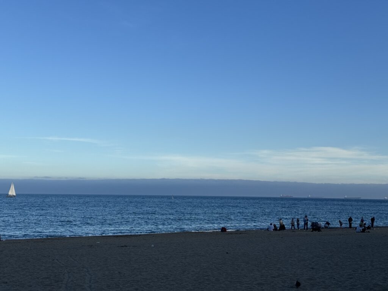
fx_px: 538
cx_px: 194
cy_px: 146
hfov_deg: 39.7
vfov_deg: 30.3
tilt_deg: +4.4
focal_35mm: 48
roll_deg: -0.5
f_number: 1.78
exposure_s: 1/3096
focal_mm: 6.86
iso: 64
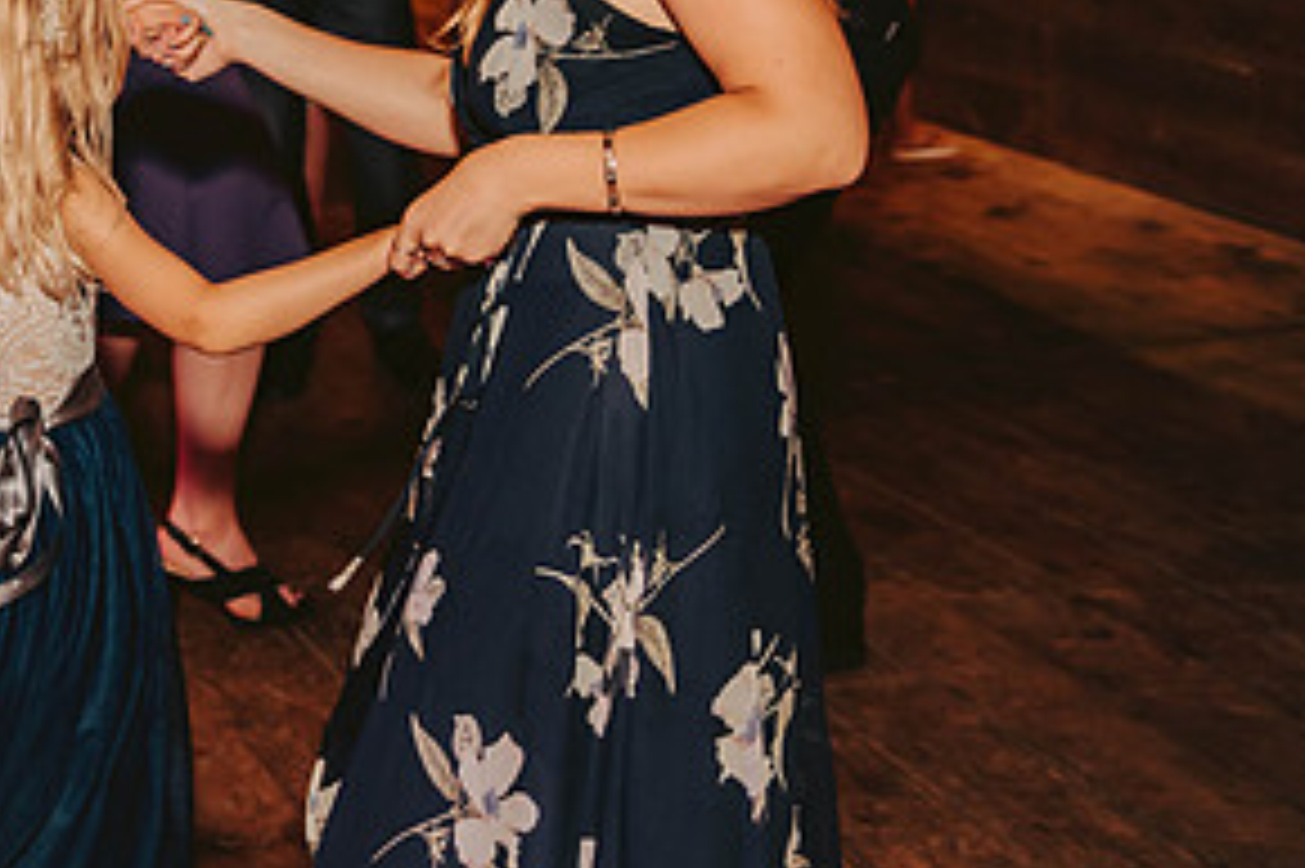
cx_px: 194
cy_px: 29
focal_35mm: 70
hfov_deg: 28.0
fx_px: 2536
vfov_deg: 19.0
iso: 1000
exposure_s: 1/160
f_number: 2.8
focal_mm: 35
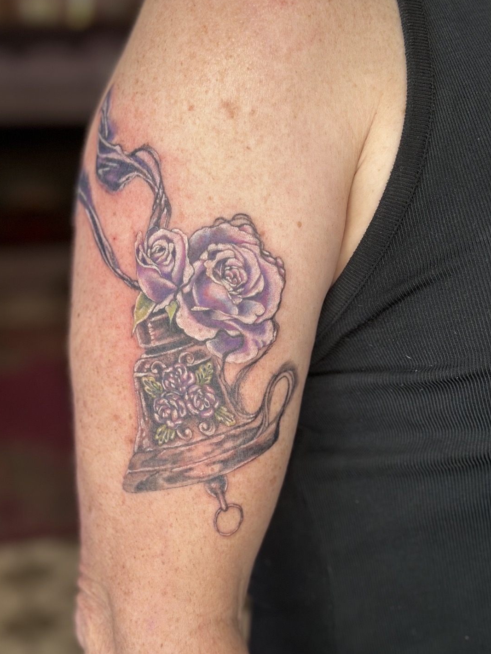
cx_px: 242
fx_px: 1021
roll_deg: -0.2
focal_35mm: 54
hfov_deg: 27.0
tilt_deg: -16.8
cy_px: 342
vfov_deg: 35.5
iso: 125
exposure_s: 1/120
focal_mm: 6.86
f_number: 1.78
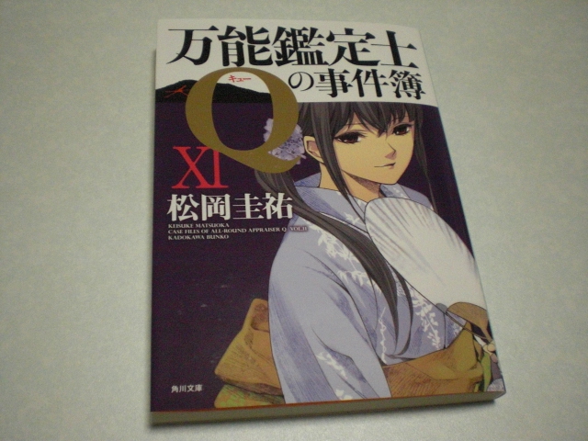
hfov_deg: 49.0
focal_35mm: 38
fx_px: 645
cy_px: 220
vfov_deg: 37.7
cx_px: 294
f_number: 3.1
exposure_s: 1/100
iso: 800
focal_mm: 6.3
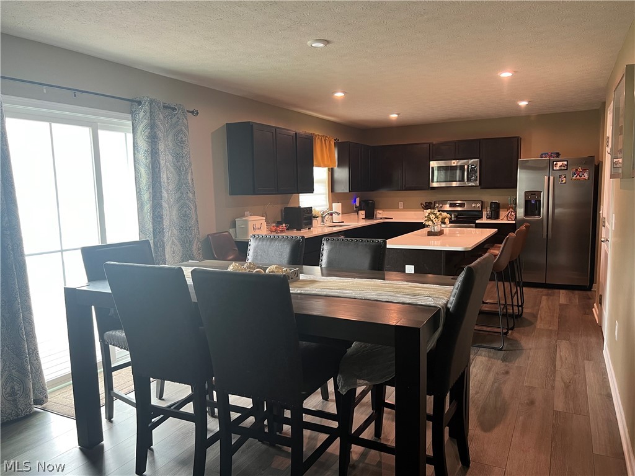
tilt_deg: -6.1
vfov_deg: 53.1
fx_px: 477
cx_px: 318
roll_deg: +1.0
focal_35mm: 26
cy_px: 238
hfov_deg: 67.3
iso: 125
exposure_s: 1/60
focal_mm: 5.7
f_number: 1.5
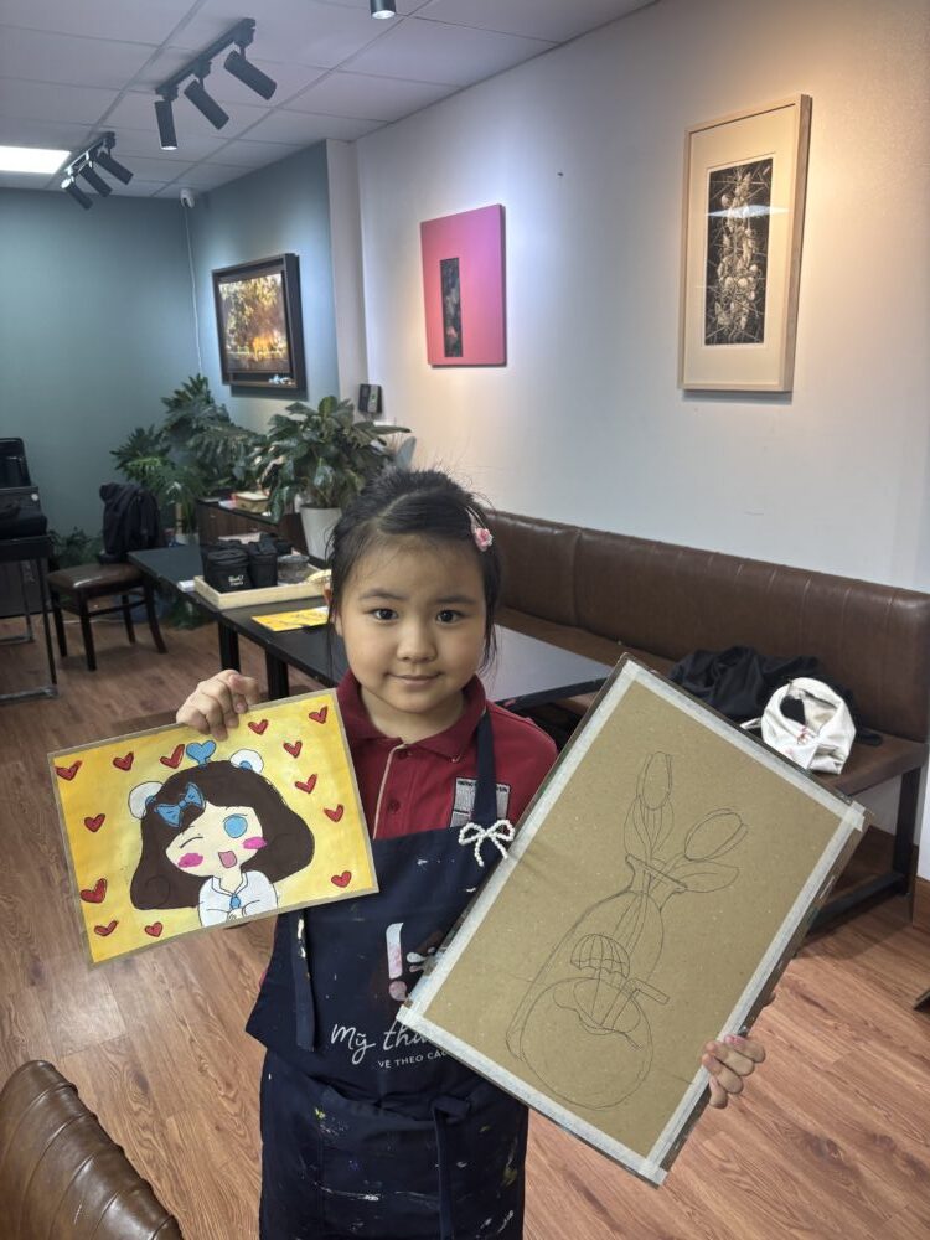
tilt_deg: -13.5
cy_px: 620
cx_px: 465
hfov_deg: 53.1
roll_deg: +0.8
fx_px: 931
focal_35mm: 26
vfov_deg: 67.3
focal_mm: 5.96
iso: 80
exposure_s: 1/100
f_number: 1.6
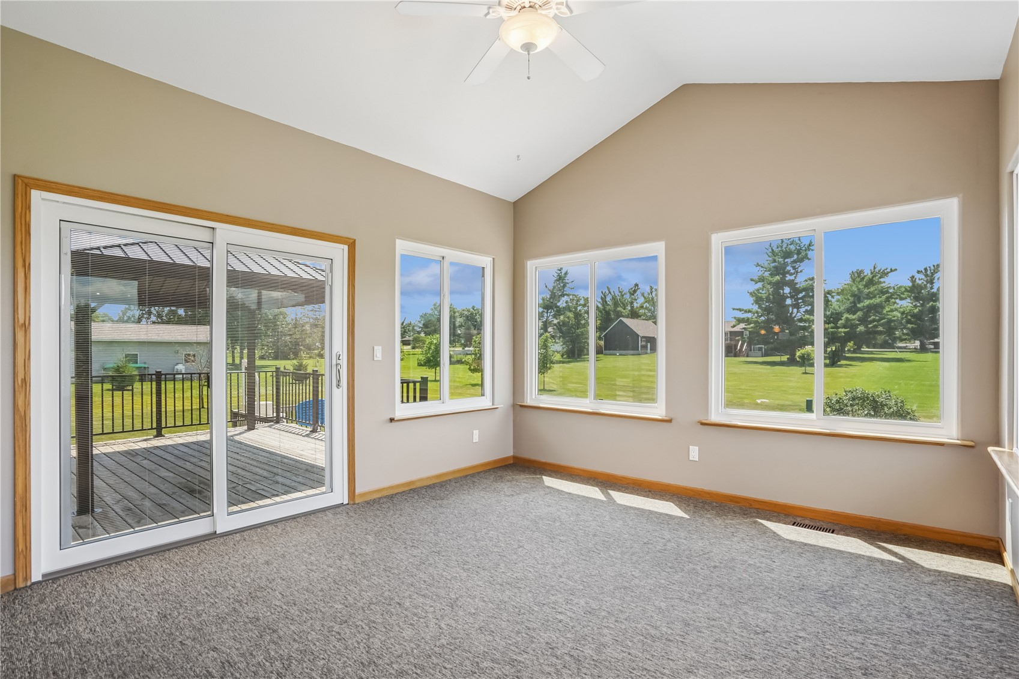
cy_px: 340
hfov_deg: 96.7
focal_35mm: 16
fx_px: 453
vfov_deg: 73.7
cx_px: 510
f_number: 9
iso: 400
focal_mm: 16
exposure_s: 1/80
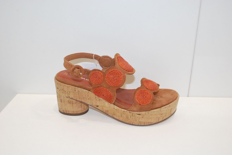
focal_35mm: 36
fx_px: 232
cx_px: 116
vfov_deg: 37.0
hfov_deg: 53.1
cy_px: 78
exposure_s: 1/200
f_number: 9
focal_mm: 24
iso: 1600
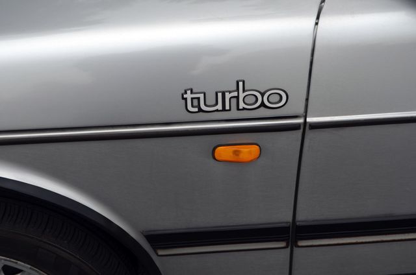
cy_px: 138
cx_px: 208
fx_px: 657
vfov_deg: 23.7
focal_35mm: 57
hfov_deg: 35.1
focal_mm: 38
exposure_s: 1/250
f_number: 8
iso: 200
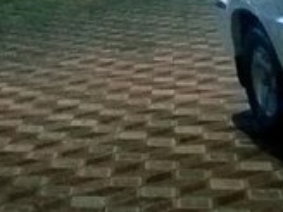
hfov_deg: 14.2
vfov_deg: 11.8
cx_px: 488
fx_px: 1022
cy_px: 158
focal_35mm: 125
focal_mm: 3.3
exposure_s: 1/17
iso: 640
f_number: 2.2
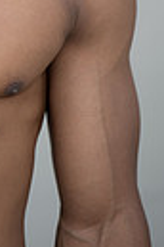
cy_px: -167
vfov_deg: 4.5
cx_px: -107
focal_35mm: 452
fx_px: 3088
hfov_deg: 3.0
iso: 200
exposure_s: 1/800
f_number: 2.8
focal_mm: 130
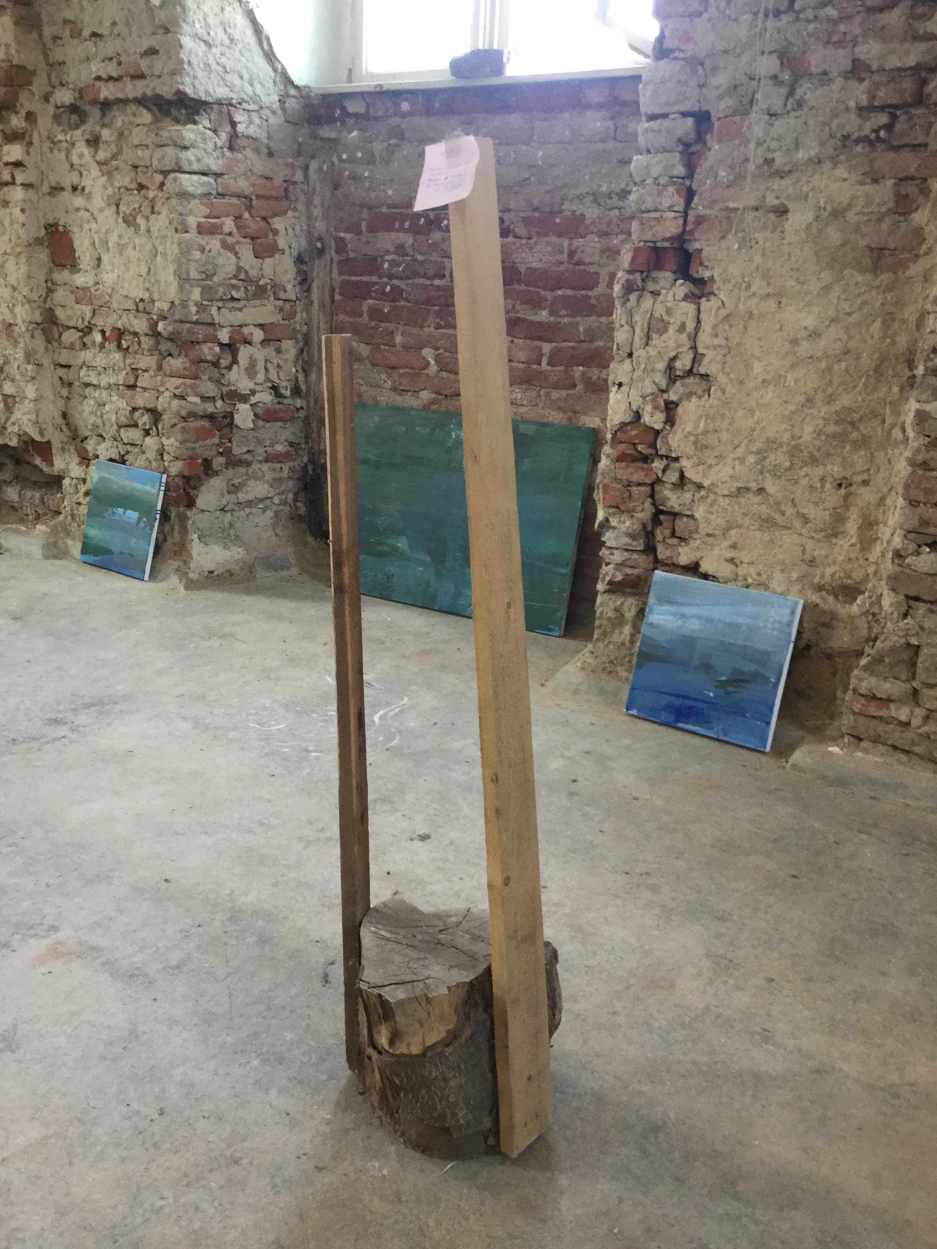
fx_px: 1119
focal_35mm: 31
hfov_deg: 45.4
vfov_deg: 58.4
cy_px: 624
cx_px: 468
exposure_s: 1/33
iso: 125
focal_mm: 3.3
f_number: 2.4
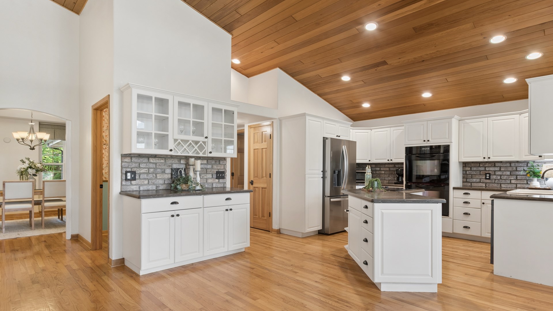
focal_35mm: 19
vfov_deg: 58.3
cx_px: 267
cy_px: 169
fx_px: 279
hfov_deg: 89.5
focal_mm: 11
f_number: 7.1
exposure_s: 1/3.33
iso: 100
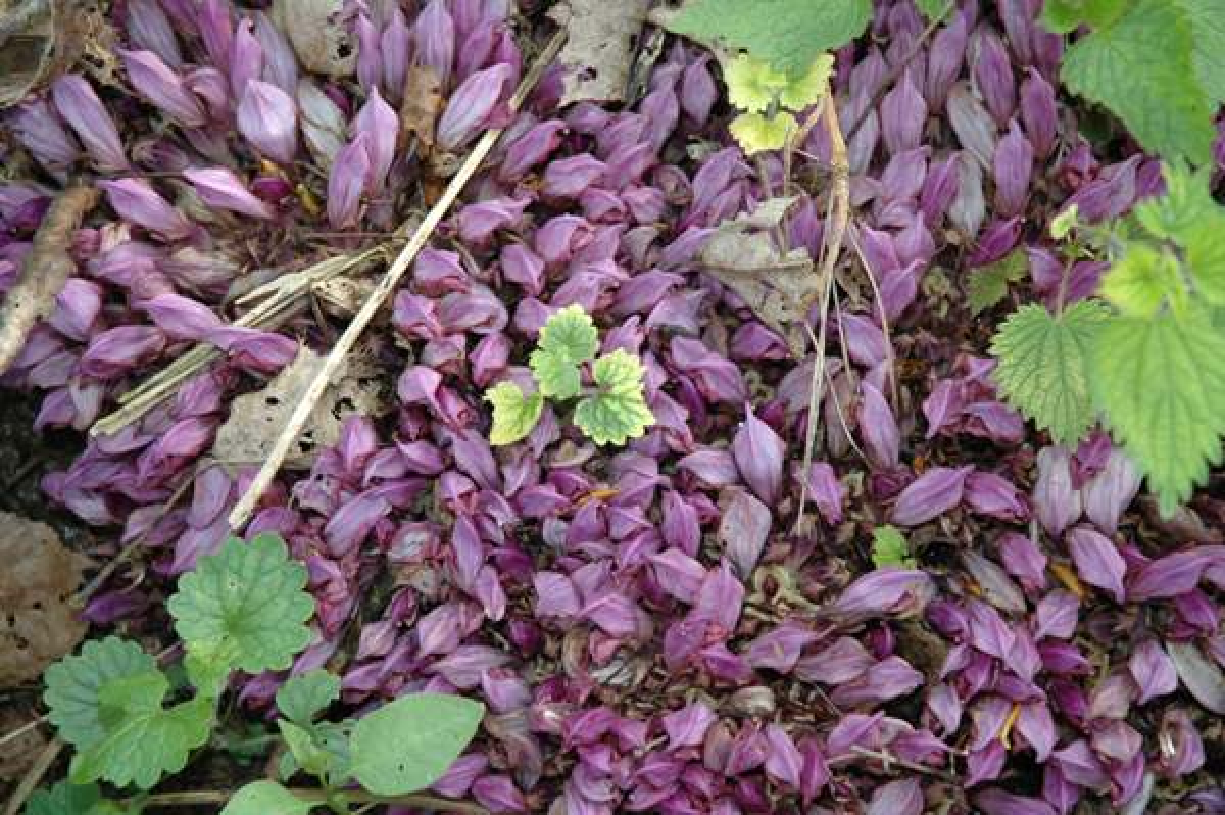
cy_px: 408
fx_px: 3060
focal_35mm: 90
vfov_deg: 15.2
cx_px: 612
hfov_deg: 22.6
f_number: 4.5
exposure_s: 1/60
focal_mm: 60
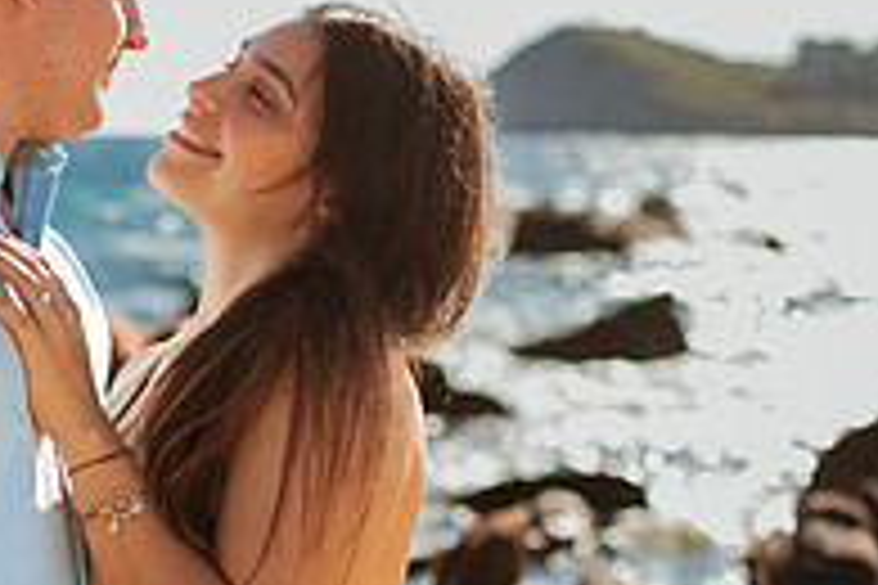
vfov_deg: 13.1
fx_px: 2536
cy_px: 520
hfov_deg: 19.5
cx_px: 194
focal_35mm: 104
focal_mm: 35
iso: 50
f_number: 1.8
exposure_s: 1/1600
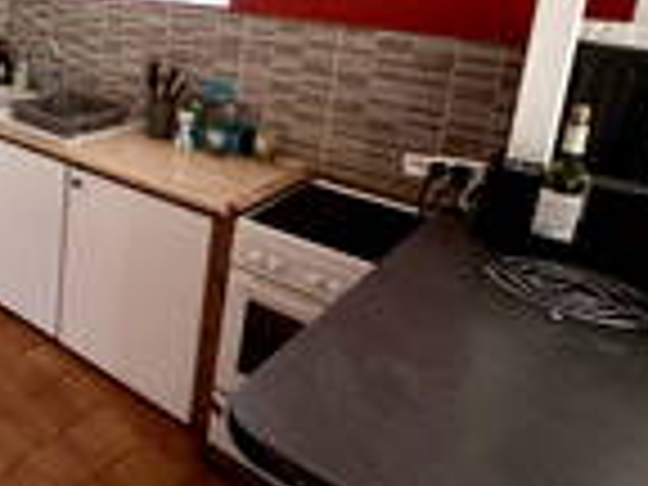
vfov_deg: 38.3
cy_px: 63
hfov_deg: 41.6
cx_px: -68
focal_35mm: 35
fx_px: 655
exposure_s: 1/121
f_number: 2.2
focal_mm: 2.22
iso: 250
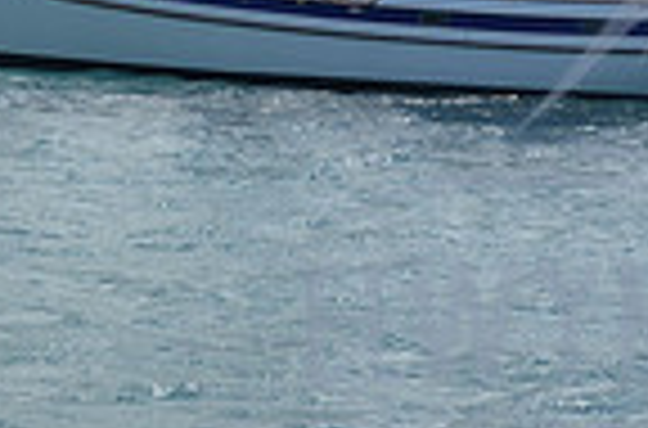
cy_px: -392
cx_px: -18
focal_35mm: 169
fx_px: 3032
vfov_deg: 7.8
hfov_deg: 12.0
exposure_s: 1/320
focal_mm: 28
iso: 100
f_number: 9
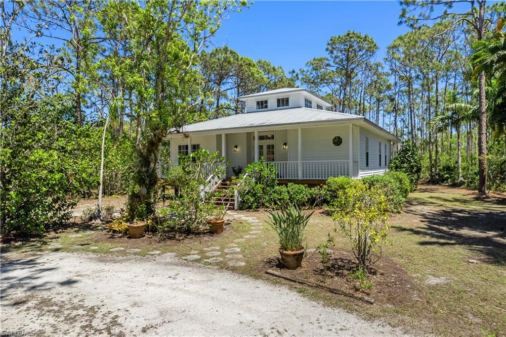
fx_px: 309
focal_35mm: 22
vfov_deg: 57.1
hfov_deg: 78.6
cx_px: 253
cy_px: 168
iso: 110
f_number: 2.8
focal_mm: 8.38
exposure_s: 1/2500
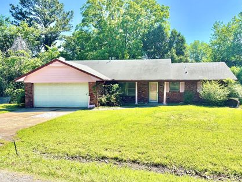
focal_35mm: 31
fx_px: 217
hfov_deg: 58.2
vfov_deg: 45.4
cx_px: 131
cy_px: 103
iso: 50
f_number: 1.6
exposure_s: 1/2024
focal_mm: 5.96
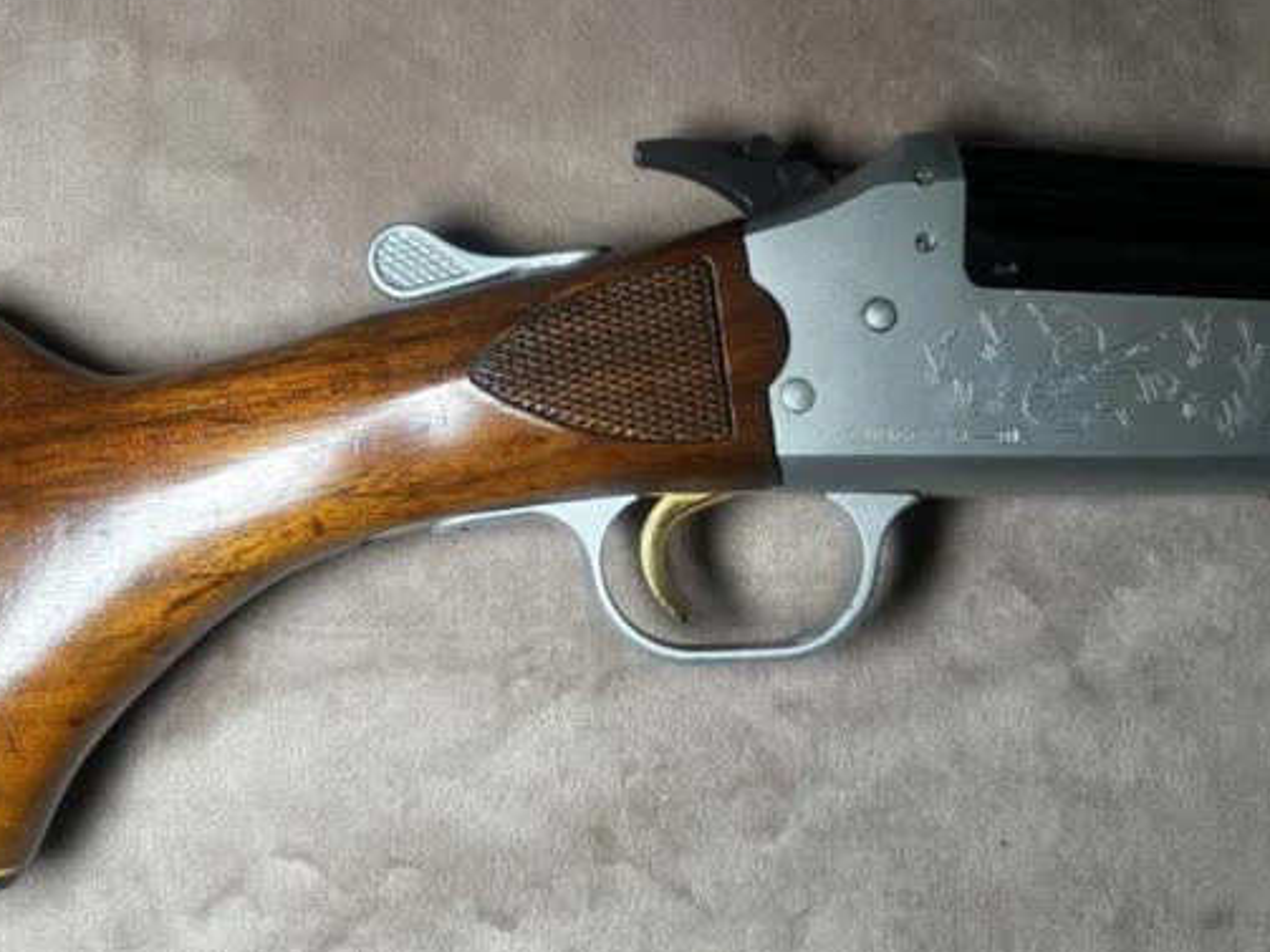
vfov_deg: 45.3
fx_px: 1137
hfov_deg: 58.3
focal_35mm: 31
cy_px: 407
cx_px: 682
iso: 125
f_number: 1.6
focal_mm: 5.96
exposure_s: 1/121
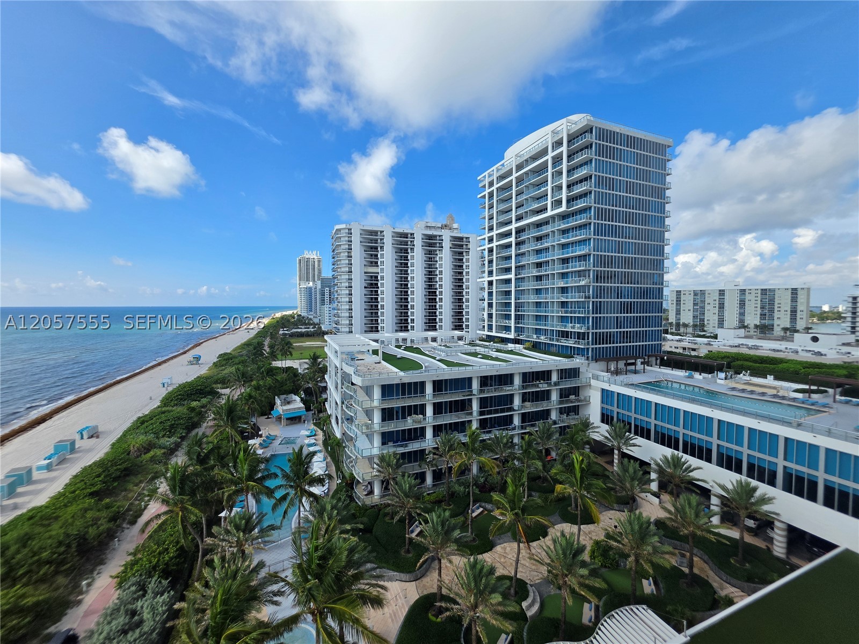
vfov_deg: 89.9
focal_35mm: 13
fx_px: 323
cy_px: 322
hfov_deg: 106.2
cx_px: 430
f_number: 1.9
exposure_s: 1/2000
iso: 40
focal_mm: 2.2
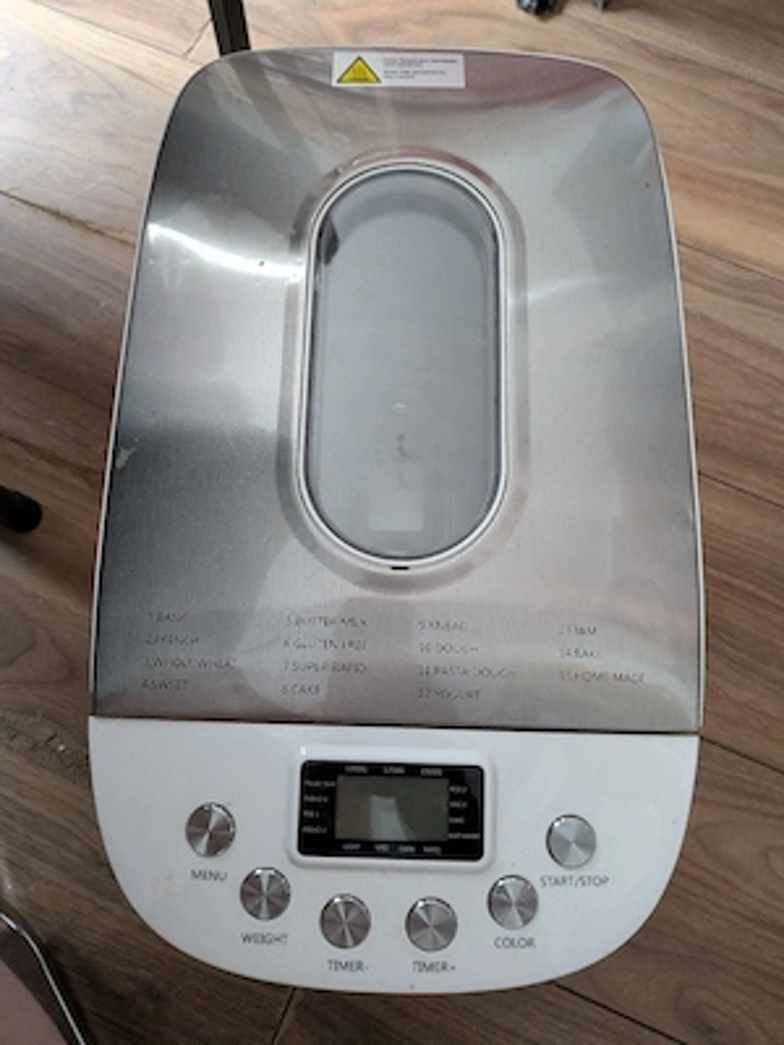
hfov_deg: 56.8
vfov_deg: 71.6
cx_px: 392
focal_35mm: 24
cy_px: 522
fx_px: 725
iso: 1324
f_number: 1.7
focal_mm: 4.53
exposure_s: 1/101
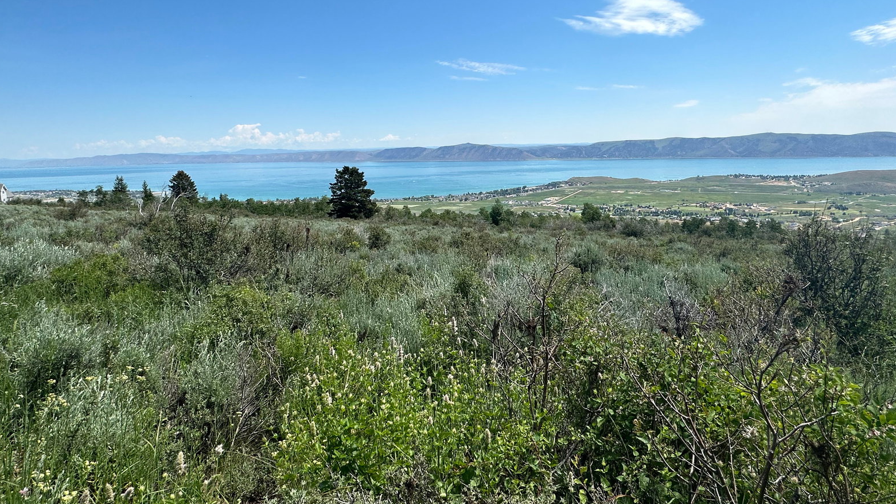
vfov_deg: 55.4
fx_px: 475
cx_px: 453
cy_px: 196
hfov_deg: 86.6
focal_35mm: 20
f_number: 2.2
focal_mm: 2.22
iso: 50
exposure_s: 1/2304
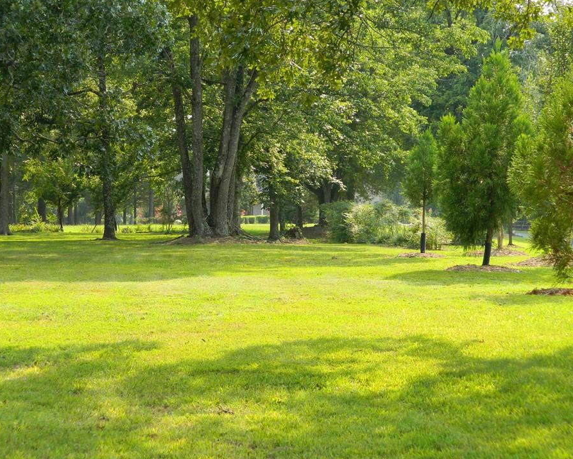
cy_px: 228
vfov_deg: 16.4
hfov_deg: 20.4
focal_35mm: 94
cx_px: 275
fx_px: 1595
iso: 110
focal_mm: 15.1
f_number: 4.2
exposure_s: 1/200
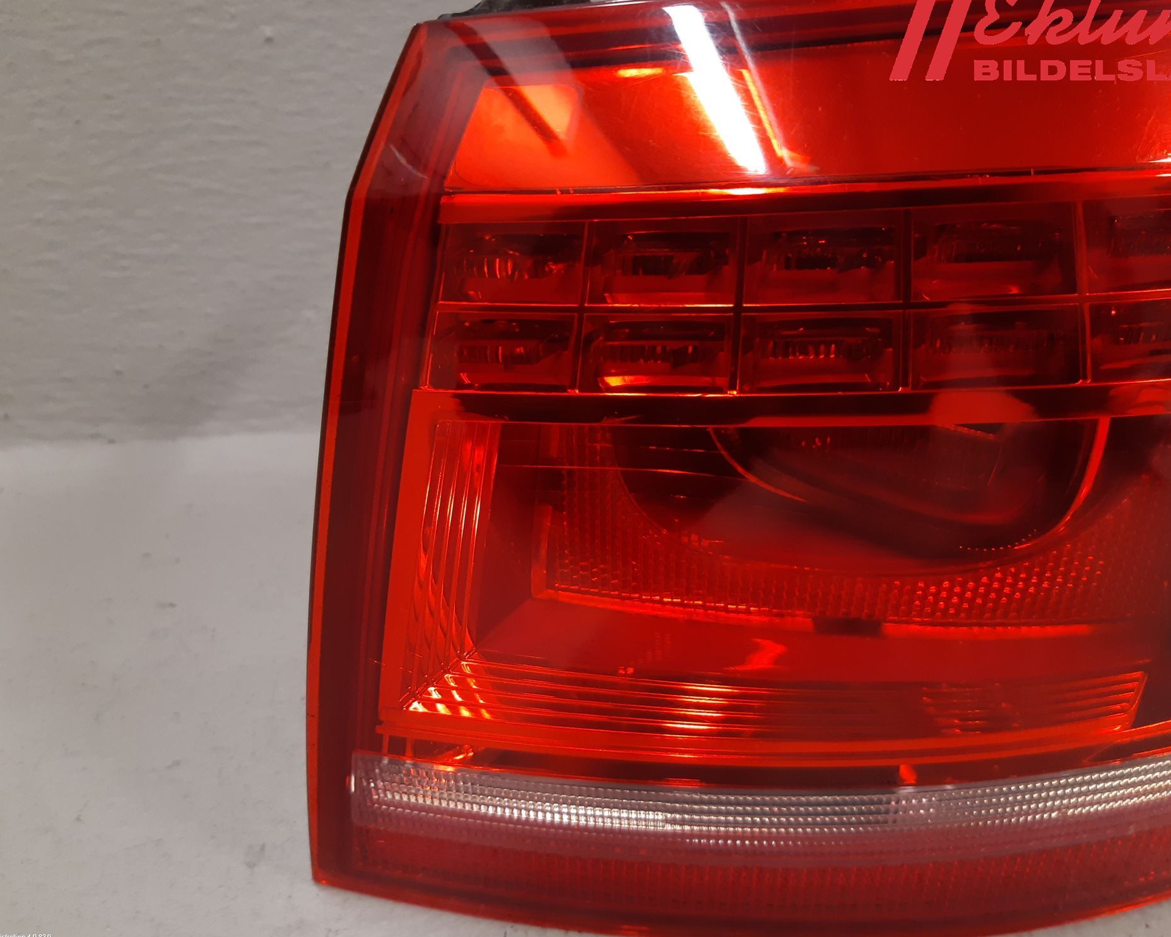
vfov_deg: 51.5
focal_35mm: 28
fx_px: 970
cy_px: 458
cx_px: 630
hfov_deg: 62.1
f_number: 1.7
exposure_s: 1/50
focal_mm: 3.93
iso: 160
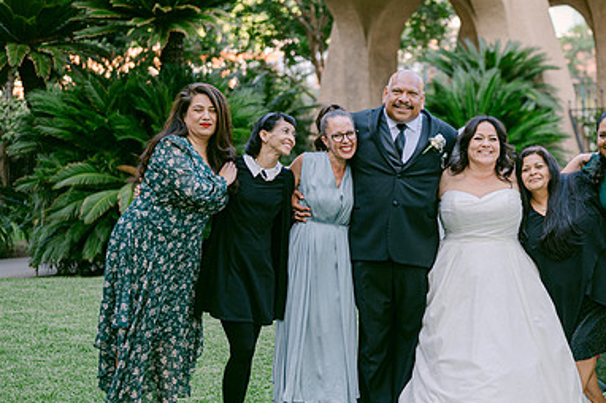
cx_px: 457
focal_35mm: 76
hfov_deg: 26.3
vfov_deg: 17.9
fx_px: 1278
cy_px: 224
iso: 100
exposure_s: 1/320
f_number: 2
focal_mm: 50
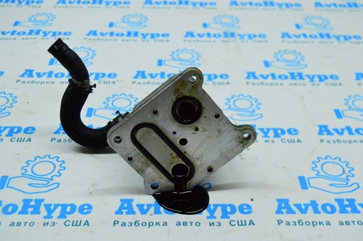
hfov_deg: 38.9
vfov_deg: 26.4
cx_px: 182
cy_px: 120
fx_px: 514
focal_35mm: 51
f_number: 6.3
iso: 6400
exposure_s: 1/640
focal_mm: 34
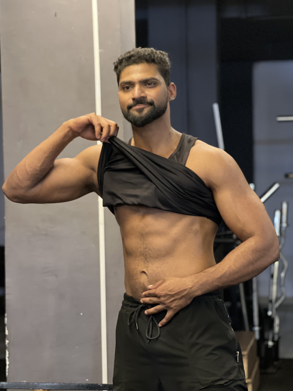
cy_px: 202
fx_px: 914
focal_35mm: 81
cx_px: 151
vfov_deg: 24.1
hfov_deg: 18.2
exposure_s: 1/17
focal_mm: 9
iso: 400
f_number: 2.8
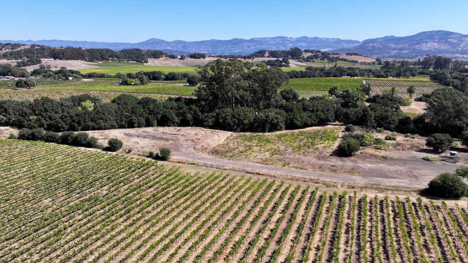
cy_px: 164
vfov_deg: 42.6
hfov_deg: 69.9
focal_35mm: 27
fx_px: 335
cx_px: 231
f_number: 2.8
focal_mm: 12.29
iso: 130
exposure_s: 1/2000
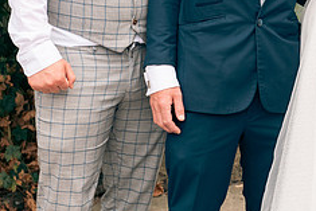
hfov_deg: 13.2
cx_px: 315
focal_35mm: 153
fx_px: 1344
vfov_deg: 8.9
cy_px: -17
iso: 160
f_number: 6.3
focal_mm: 62
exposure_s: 1/160
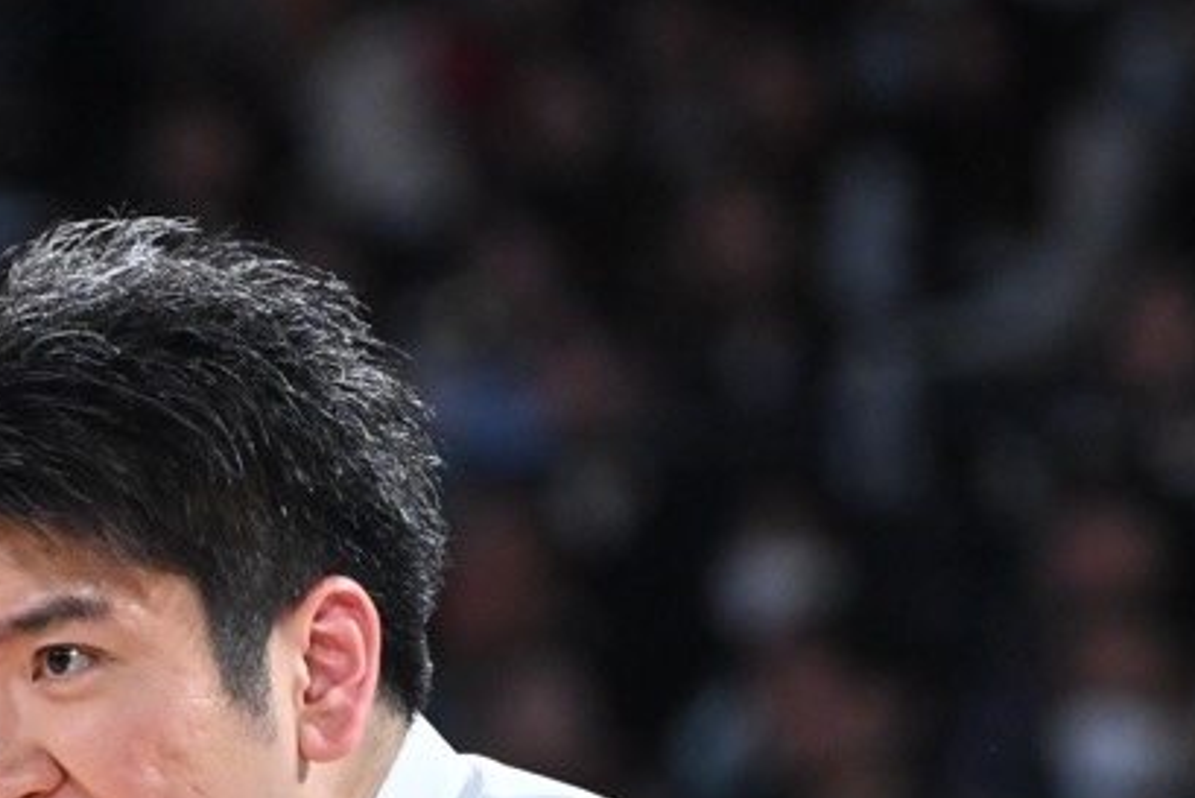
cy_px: 1141
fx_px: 19723
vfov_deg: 2.3
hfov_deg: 3.5
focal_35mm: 594
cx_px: 234
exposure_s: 1/1250
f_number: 4
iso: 5000
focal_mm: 190
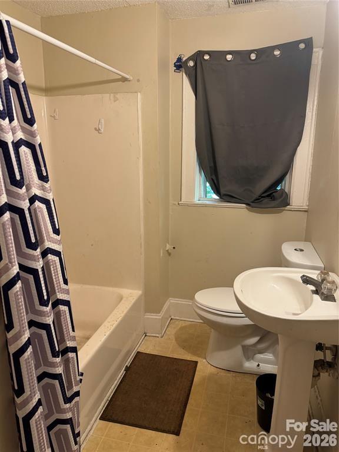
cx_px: 170
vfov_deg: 71.6
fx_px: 313
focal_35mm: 24
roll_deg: +0.6
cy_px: 226
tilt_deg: -12.2
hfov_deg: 56.8
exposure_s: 1/60
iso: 400
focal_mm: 6.76
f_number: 1.78
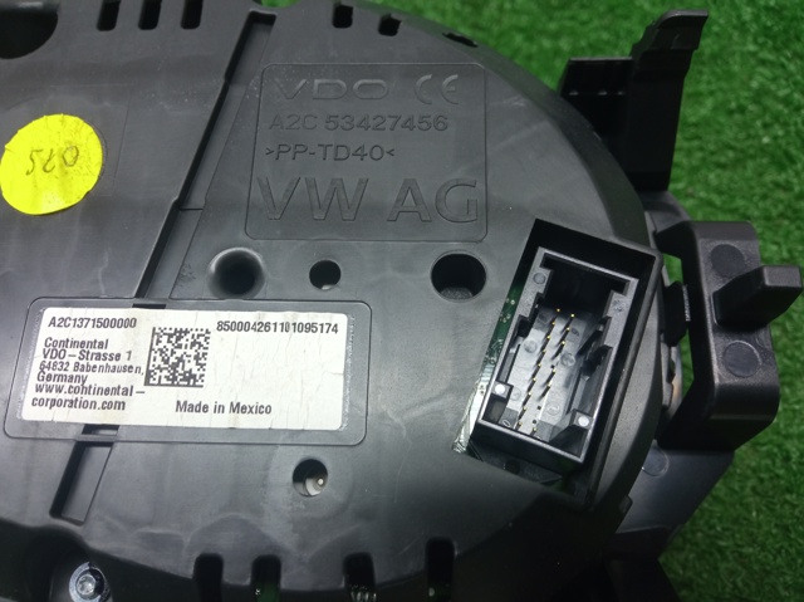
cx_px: 402
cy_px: 301
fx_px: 627
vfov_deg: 51.3
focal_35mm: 27
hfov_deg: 65.4
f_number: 2.2
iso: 230
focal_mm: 3.79
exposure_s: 1/33.3
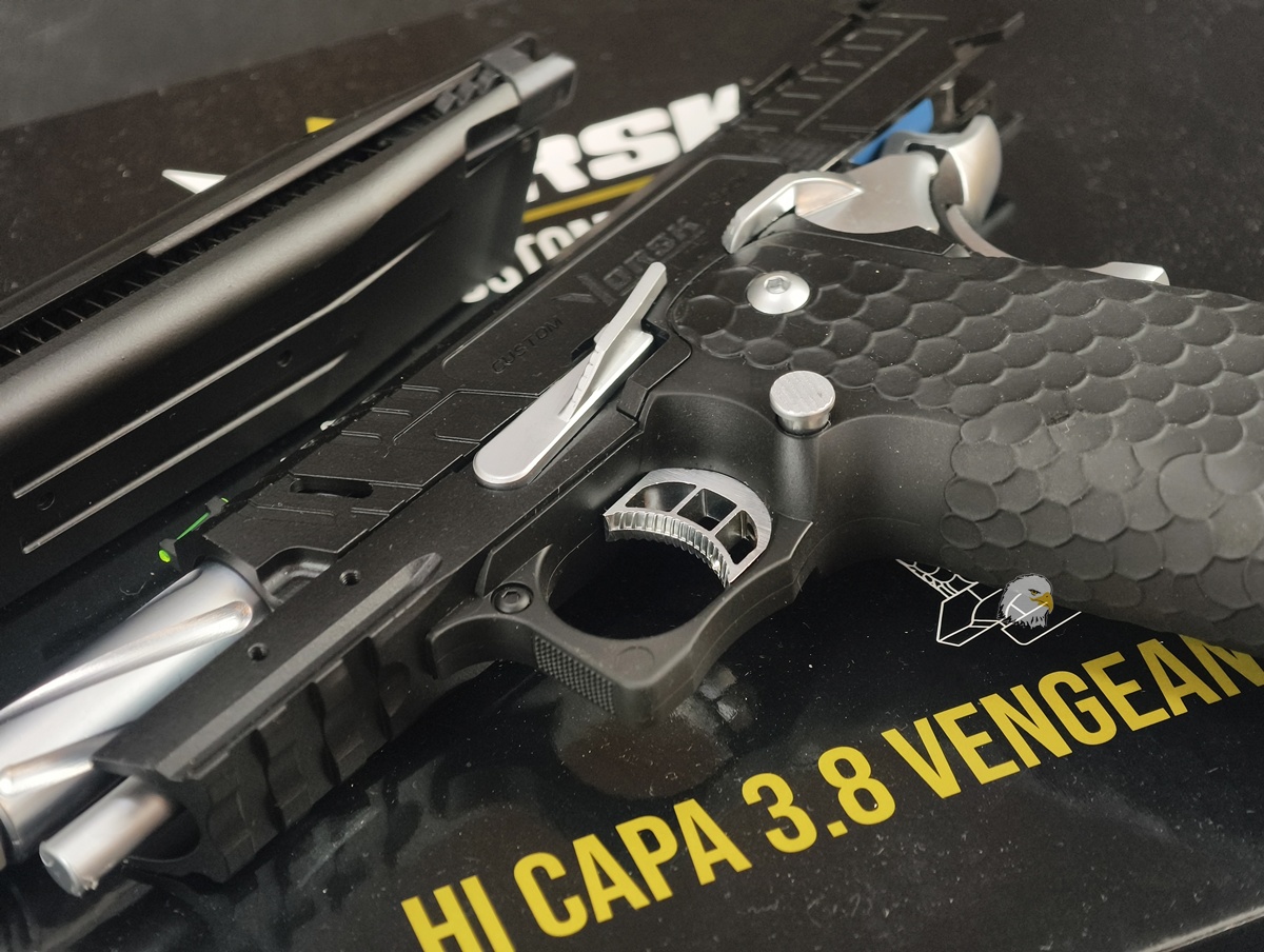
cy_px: 476
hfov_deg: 23.0
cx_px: 632
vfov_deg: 17.4
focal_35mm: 85
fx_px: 3109
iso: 919
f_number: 2.67
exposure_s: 1/13.3
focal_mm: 22.48
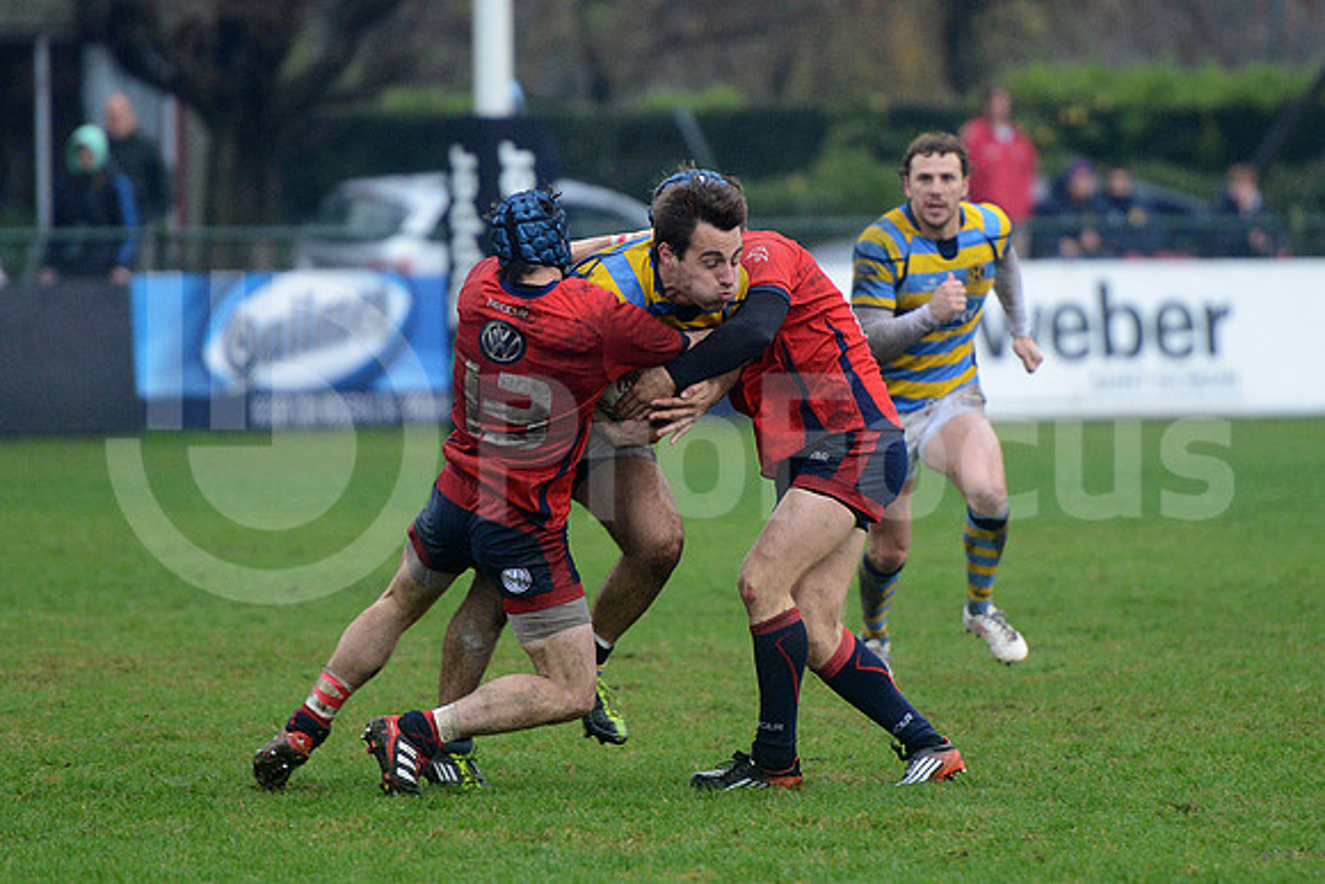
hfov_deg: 10.3
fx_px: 7362
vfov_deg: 6.9
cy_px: 442
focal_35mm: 200
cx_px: 662
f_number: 2.8
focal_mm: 200
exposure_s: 1/500
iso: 2000
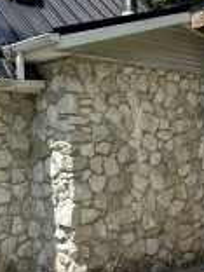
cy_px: 81
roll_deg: -0.2
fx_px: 471
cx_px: 78
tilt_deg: +10.1
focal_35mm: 60
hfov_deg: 24.4
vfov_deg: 31.8
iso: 40
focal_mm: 2.22
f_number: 2.2
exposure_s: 1/1366
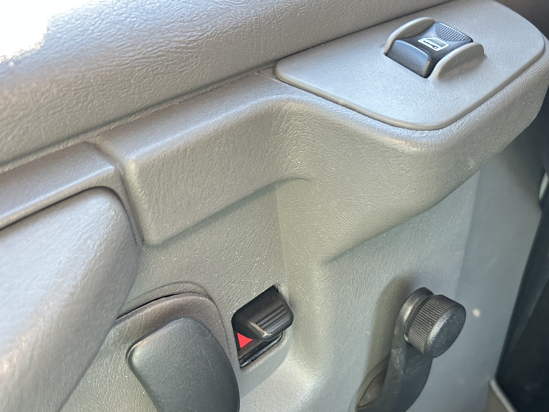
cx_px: 337
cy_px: 277
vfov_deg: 37.3
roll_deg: +2.4
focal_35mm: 38
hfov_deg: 48.6
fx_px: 603
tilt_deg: -42.9
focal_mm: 5.7
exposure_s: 1/111
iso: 125
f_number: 1.5
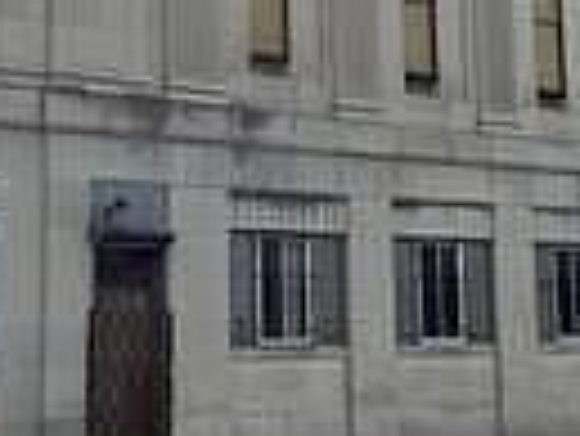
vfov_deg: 14.6
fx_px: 1660
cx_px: 259
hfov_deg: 19.8
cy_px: -56
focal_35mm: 99
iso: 64
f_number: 8.8
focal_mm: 5.7
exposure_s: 1/100
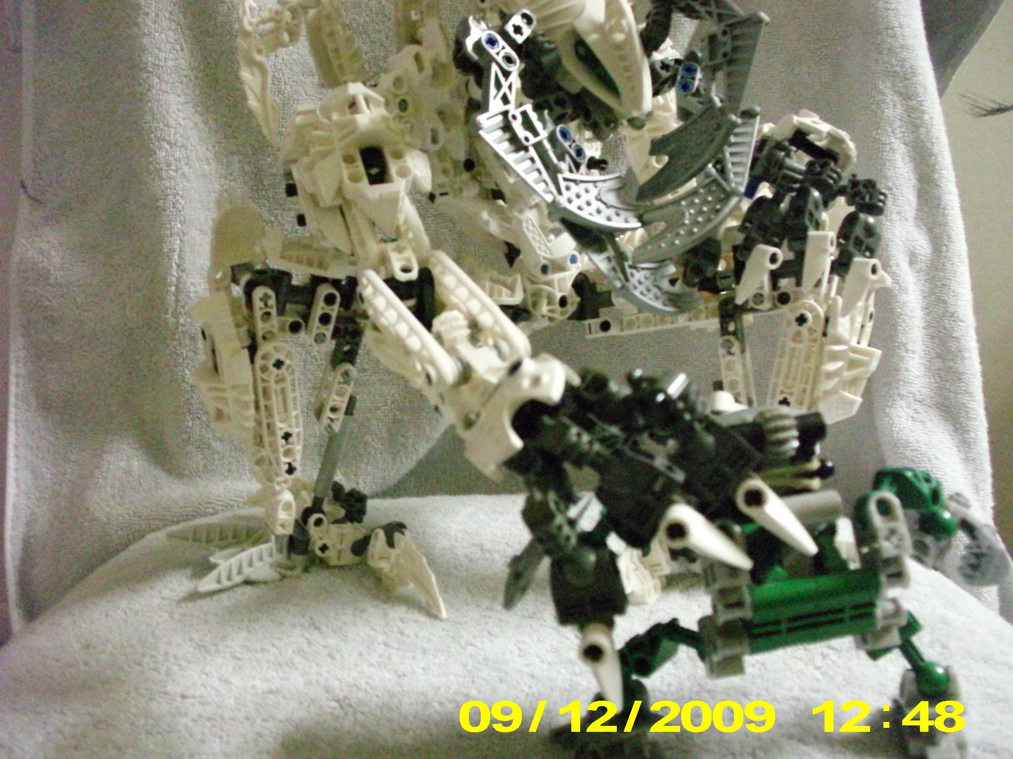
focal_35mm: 38
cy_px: 380
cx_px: 506
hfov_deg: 49.0
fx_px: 1112
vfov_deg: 37.7
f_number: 3.1
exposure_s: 1/13
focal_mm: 6.3
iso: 1600
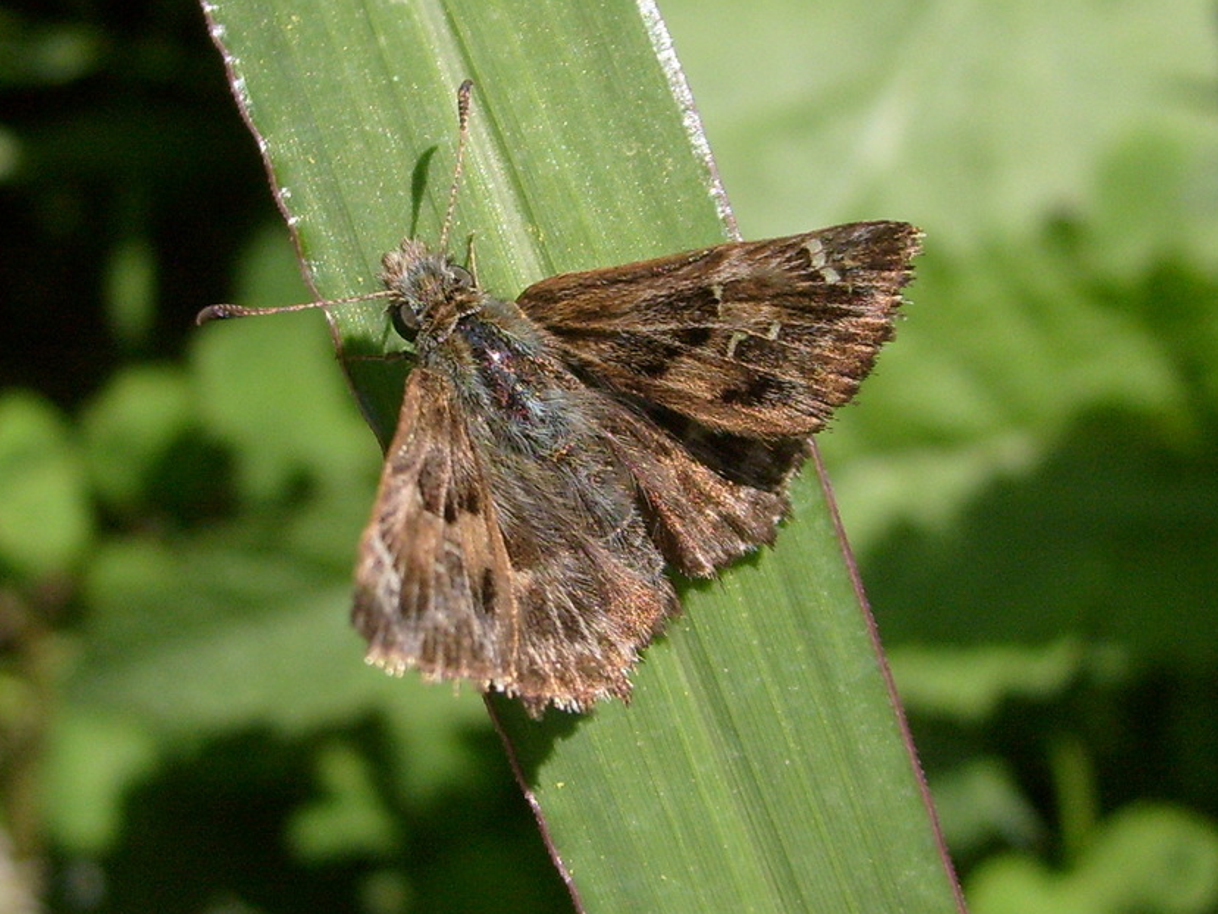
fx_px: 1267
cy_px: 445
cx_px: 616
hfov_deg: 51.3
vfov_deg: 39.7
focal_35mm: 36
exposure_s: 1/250
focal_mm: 5.8
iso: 80
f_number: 7.1
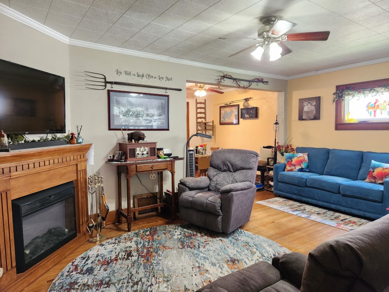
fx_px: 258
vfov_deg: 58.9
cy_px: 146
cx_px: 194
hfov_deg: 73.9
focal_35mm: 23
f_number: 1.8
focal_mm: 5.4
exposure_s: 1/120
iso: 800
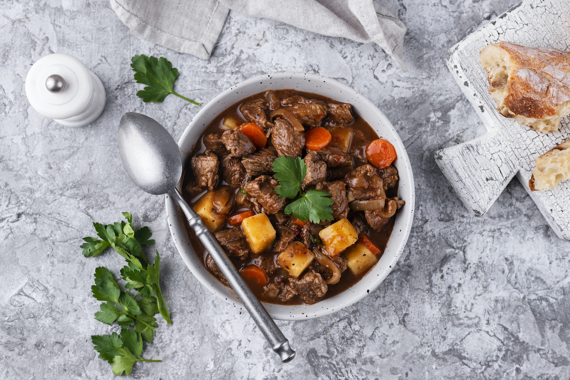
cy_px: 190
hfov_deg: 39.6
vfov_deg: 27.0
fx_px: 792
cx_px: 285
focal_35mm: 50
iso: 100
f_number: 9
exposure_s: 1/100
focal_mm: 50
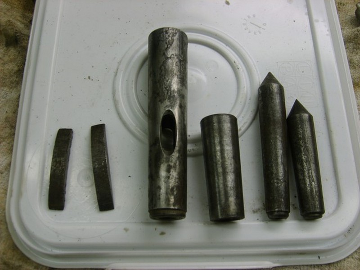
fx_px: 364
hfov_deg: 52.6
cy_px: 135
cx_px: 180
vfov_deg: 40.7
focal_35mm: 35
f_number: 2.8
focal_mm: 5.8
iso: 50
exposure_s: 1/30
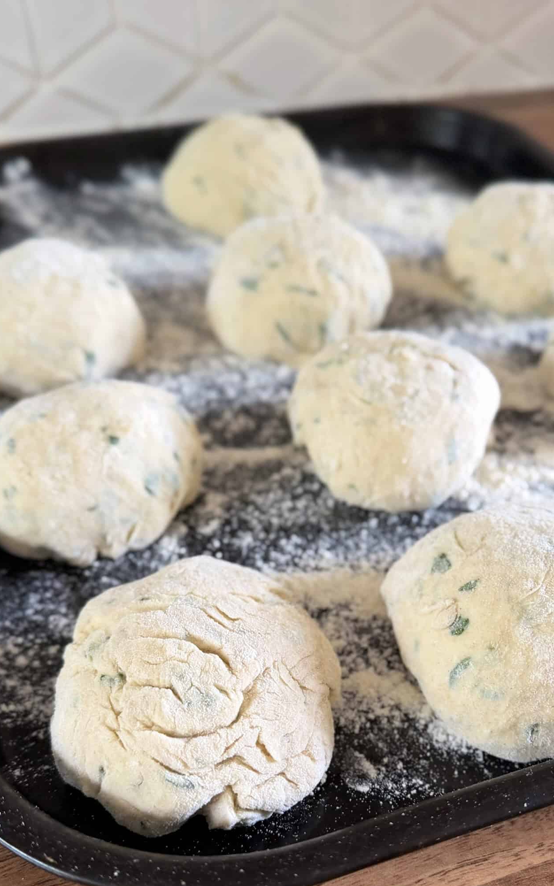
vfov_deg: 70.4
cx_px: 299
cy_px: 446
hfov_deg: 47.6
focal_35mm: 26
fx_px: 628
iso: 200
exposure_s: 1/89
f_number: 1.8
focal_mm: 6.8
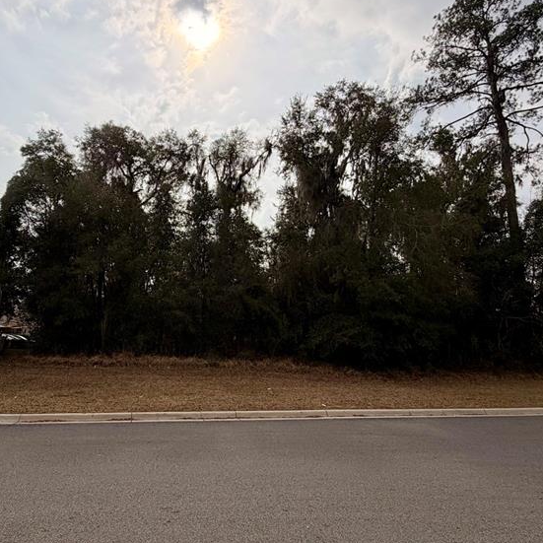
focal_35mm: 23
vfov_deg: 67.0
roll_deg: -0.8
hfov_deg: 66.7
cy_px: 239
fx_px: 408
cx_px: 219
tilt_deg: +13.5
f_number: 2.2
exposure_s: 1/2237
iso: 20
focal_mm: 2.22
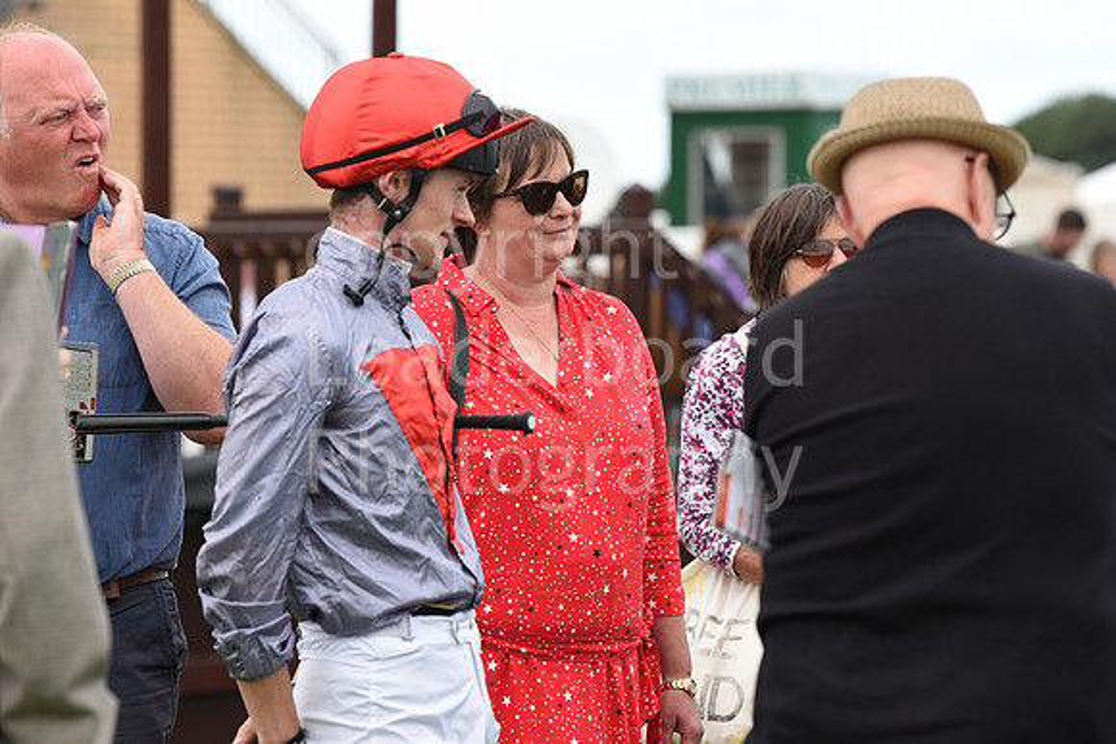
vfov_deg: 6.9
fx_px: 6201
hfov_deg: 10.3
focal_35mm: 200
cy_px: 372
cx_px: 558
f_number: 5.6
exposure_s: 1/800
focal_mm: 200
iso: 400
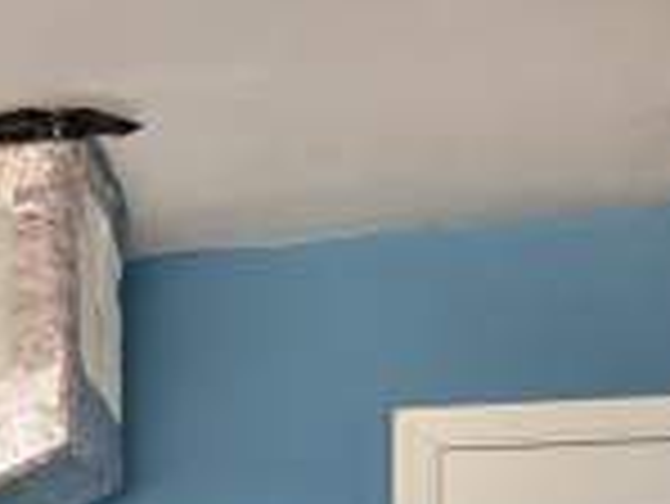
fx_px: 1433
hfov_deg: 21.8
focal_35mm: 74
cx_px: -342
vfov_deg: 19.0
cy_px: 585
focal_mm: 5.4
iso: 160
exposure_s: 1/180
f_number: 1.8
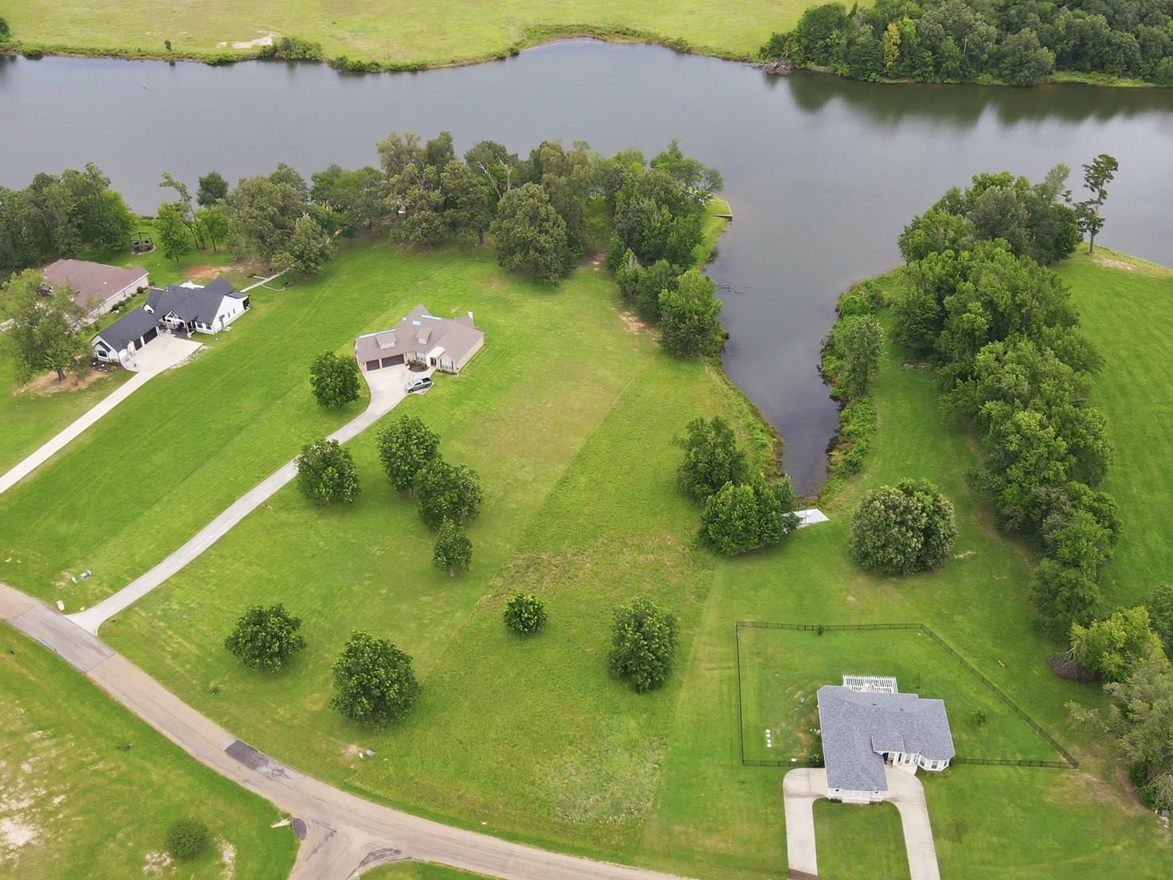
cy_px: 566
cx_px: 600
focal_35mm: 33
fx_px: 1118
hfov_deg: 55.3
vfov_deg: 42.5
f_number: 2.8
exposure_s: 1/200
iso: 100
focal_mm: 4.5
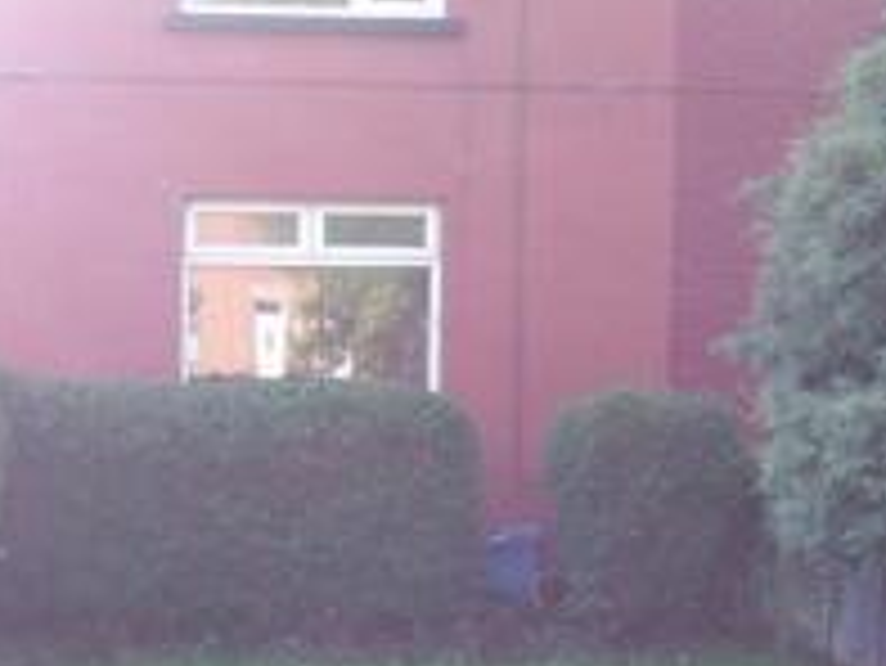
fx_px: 1742
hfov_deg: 28.3
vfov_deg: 21.4
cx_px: 286
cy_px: 511
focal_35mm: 68
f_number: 2.8
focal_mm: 3.8
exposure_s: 1/80
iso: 64
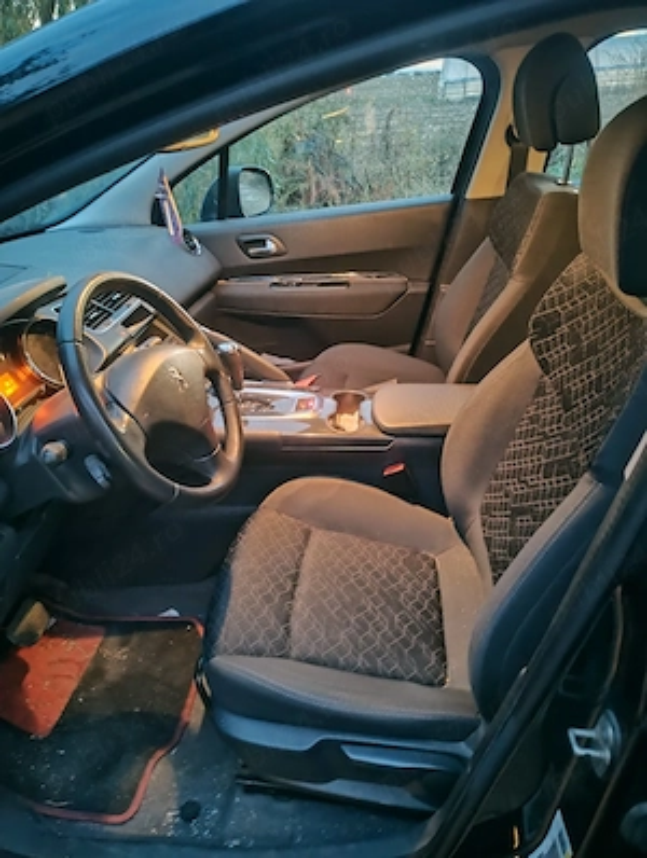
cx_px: 324
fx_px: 596
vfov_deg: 71.5
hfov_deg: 57.0
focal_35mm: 24
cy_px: 429
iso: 10944
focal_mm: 5.56
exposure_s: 1/5
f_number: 1.8
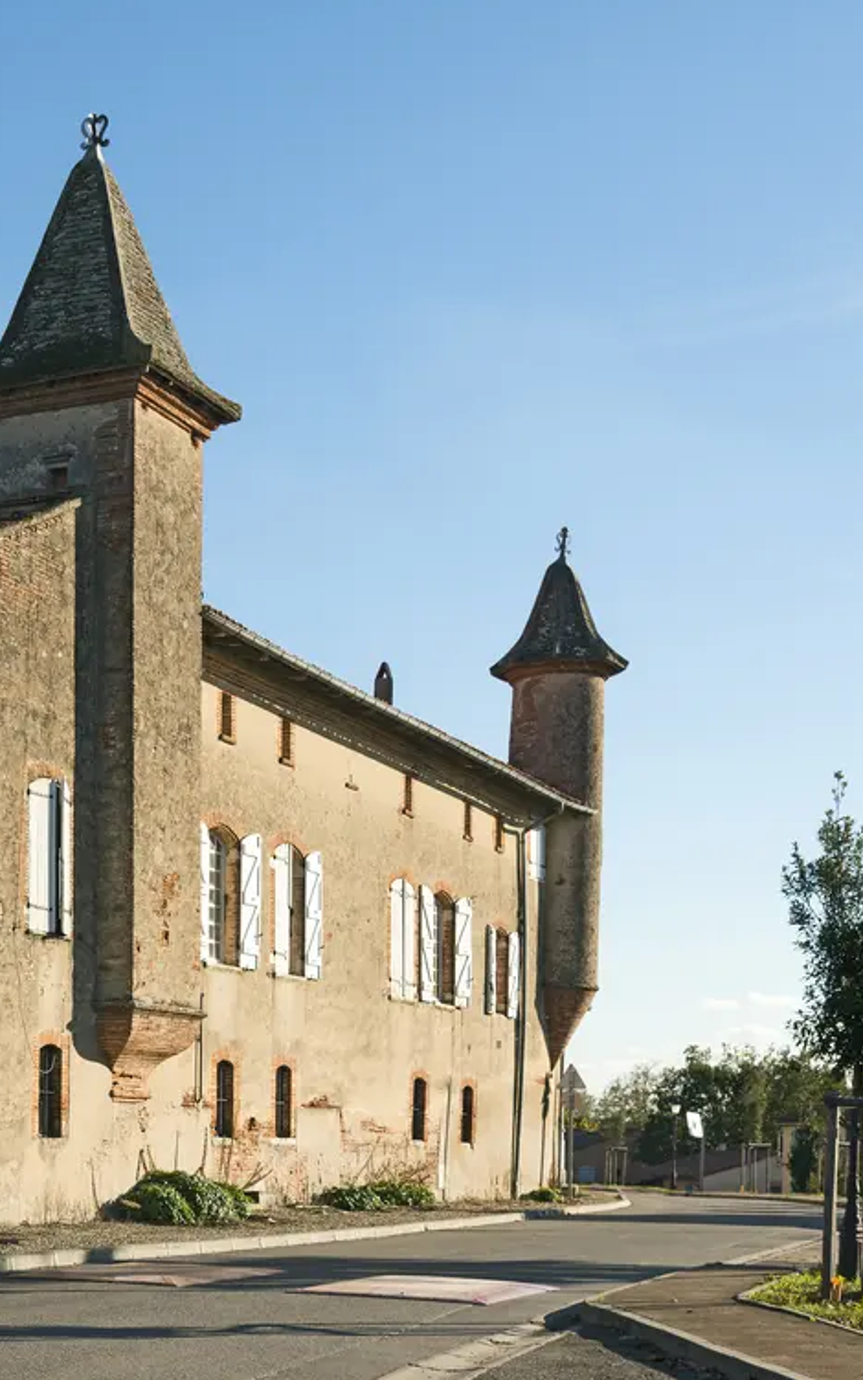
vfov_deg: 34.5
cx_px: -57
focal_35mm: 59
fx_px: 2220
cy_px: 732
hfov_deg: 21.0
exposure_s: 1/250
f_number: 7.1
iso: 100
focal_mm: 34
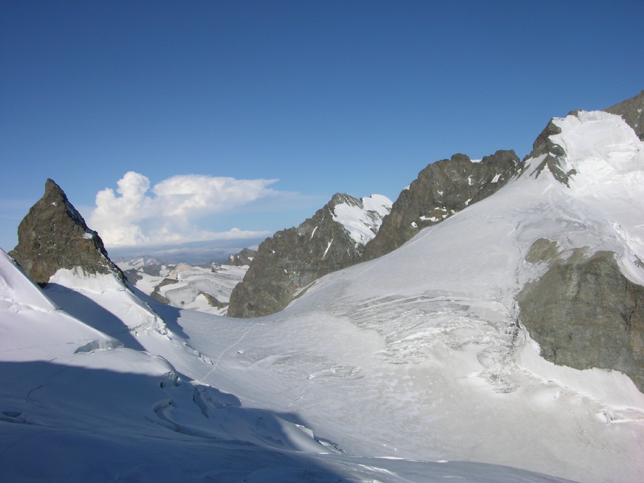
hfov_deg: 52.6
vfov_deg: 40.7
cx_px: 322
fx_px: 651
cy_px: 242
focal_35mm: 35
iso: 50
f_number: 8
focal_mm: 8.9
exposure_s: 1/323
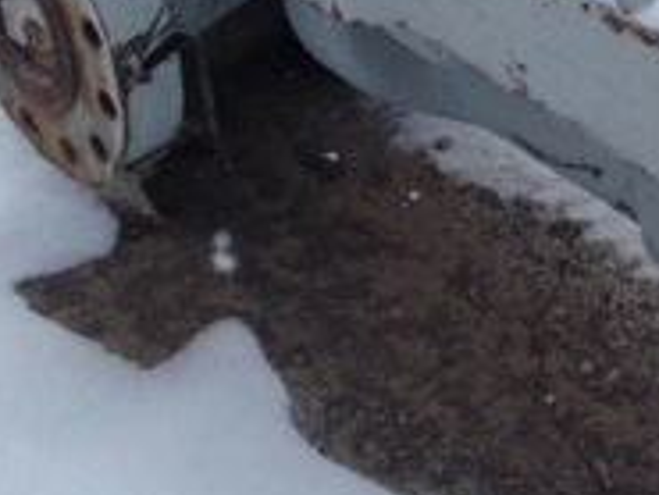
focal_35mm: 114
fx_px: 2172
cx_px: 755
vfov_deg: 12.9
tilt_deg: -34.8
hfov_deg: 16.6
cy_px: 64
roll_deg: -0.1
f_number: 2.4
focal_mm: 4.12
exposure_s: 1/713
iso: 50
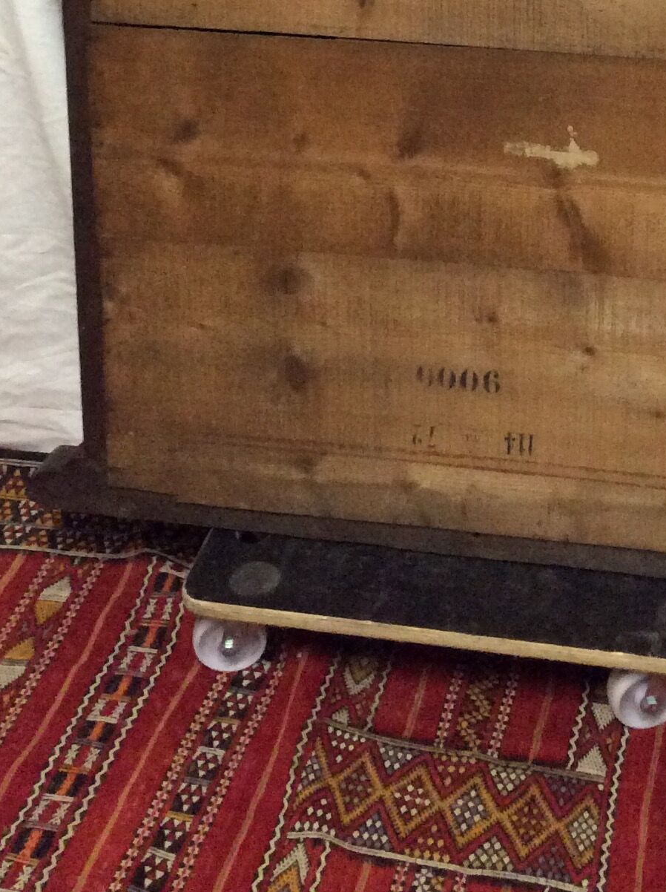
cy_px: -59
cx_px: 504
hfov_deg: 21.1
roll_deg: -0.4
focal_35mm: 69
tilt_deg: -20.9
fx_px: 1774
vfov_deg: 26.3
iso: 250
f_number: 2.4
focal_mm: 3.3
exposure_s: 1/25
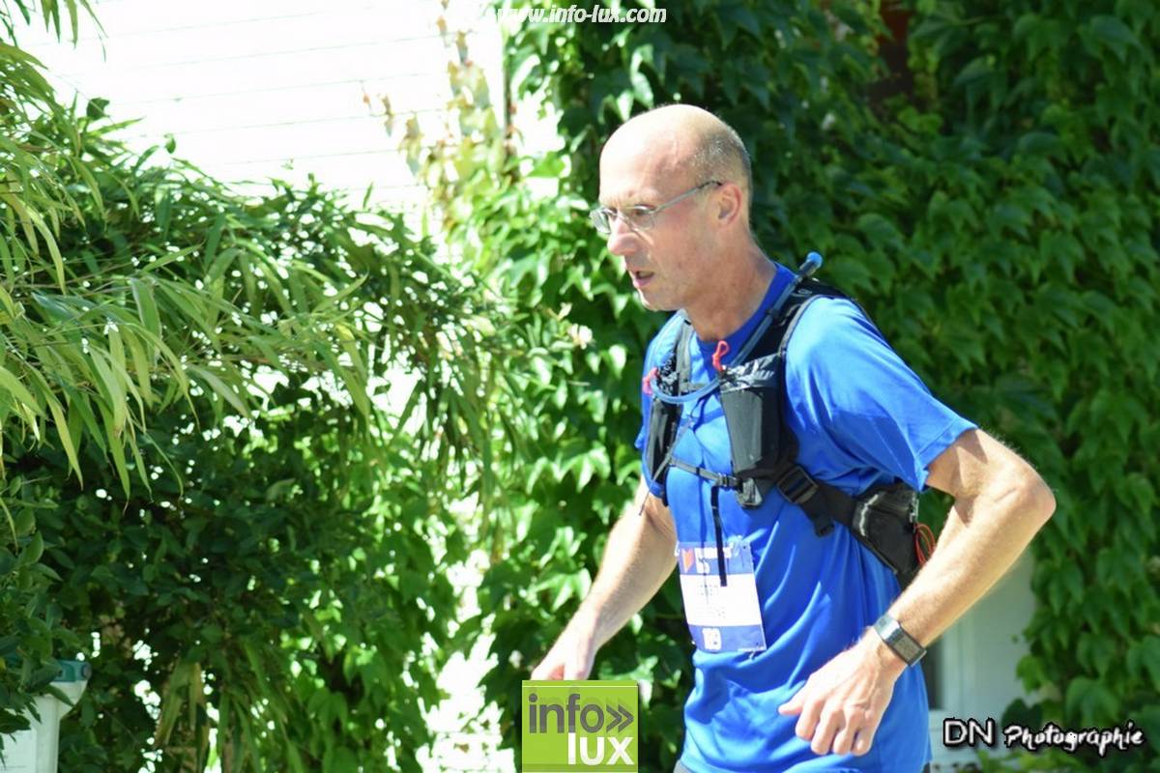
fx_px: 5316
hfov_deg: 12.5
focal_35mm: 165
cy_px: 386
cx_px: 580
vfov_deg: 8.3
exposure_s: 1/500
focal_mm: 110
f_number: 5.6
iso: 400
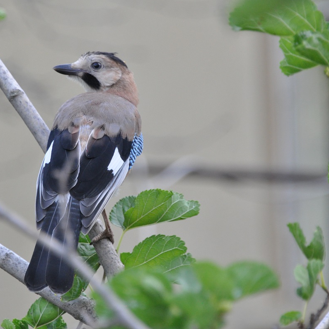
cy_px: 164
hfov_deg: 3.0
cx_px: 100
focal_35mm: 577
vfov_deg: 3.0
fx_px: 6204
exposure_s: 1/400
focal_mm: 300
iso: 1600
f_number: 5.6
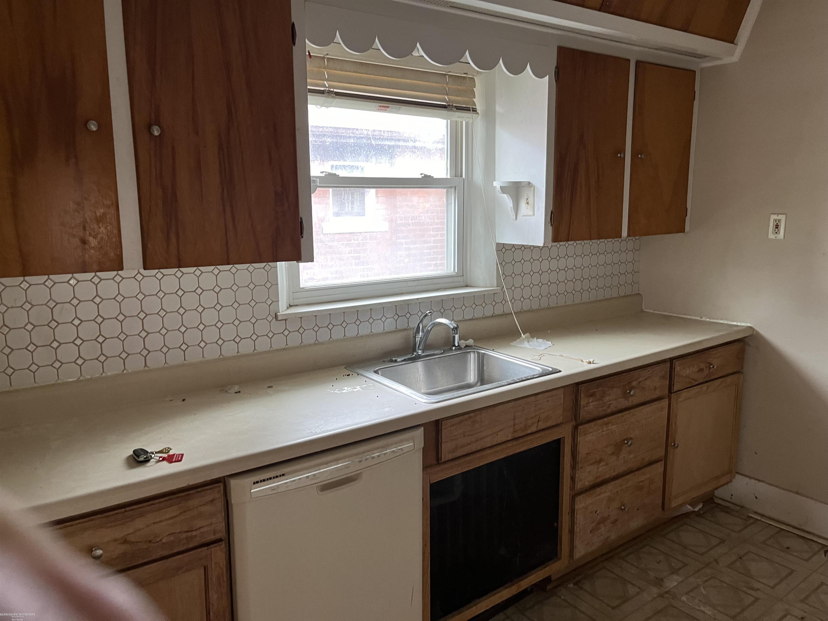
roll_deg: +0.8
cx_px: 414
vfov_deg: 53.1
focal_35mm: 26
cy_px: 310
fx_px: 622
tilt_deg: -8.2
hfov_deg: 67.3
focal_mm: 5.1
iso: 160
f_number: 1.6
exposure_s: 1/60
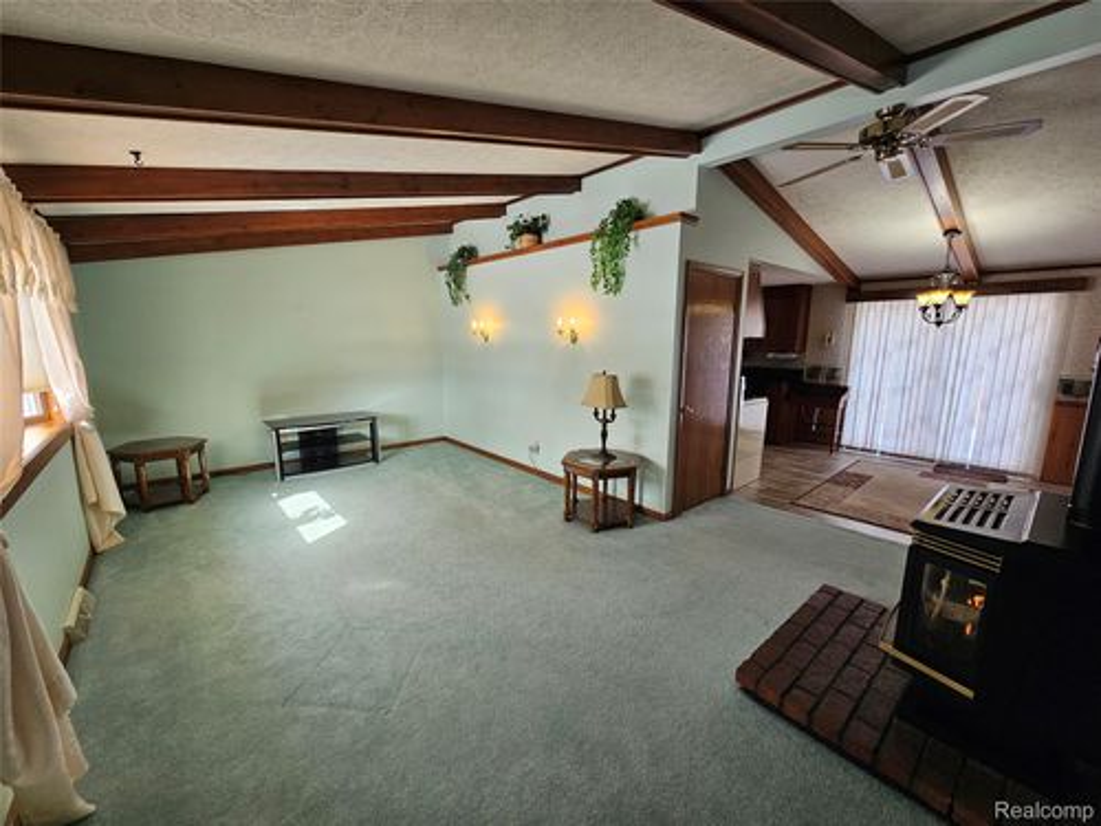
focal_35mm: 13
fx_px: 413
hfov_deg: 106.2
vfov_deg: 89.9
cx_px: 550
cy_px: 413
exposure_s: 1/60
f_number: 2.2
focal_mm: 2.2
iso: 64
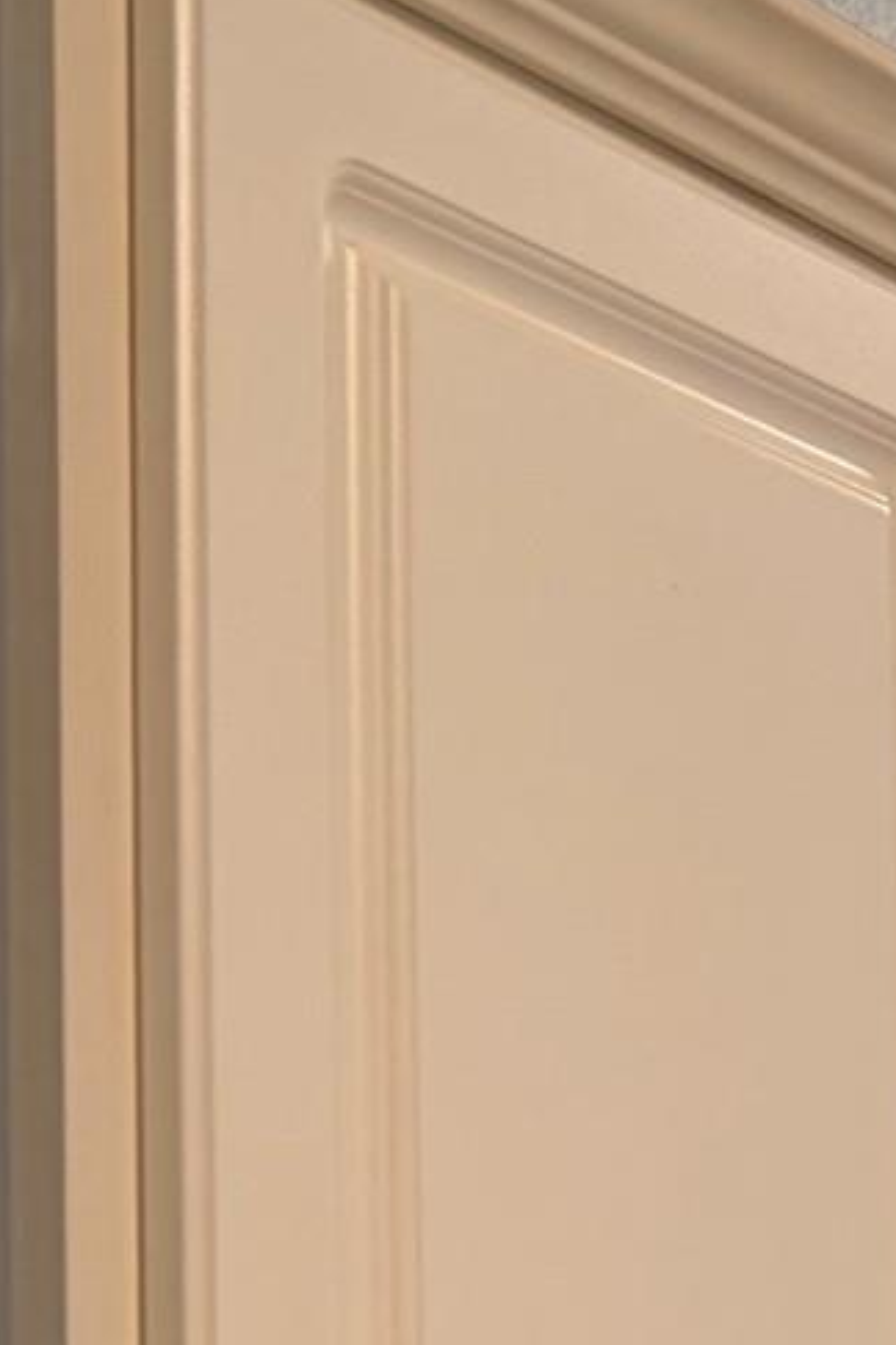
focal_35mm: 114
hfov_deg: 9.3
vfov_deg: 16.7
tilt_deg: -0.5
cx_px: 2779
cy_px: 1838
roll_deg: +0.5
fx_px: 4256
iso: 100
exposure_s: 1/120
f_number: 1.6
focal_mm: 5.96
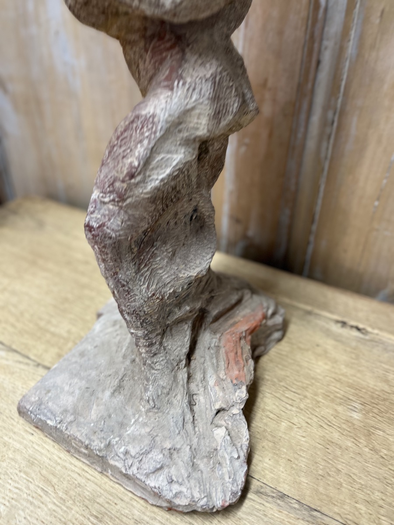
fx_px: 395
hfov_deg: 53.1
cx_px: 197
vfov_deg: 67.3
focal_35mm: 26
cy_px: 262
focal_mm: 5.1
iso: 100
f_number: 1.6
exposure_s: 1/50
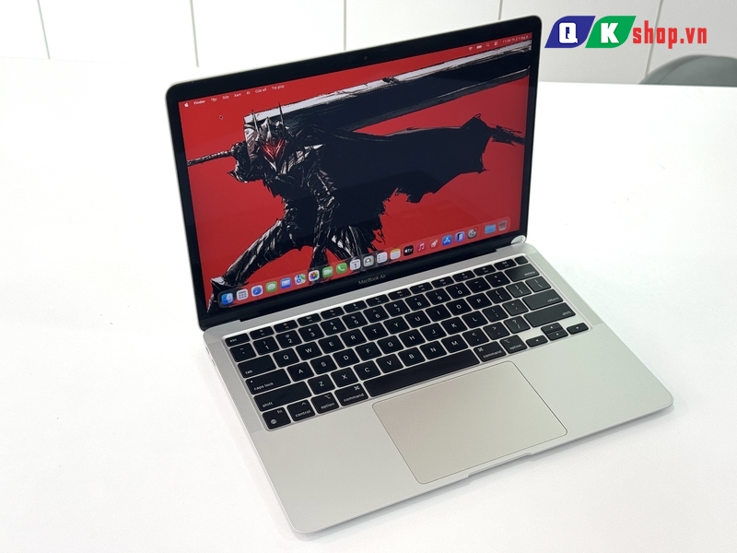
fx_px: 1022
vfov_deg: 30.3
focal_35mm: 48
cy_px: 276
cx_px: 368
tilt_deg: -38.2
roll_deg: +0.2
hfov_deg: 39.7
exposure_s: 1/142
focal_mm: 6.76
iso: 64
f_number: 1.78
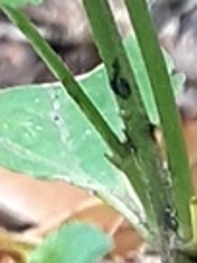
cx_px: 250
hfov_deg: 11.4
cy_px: 398
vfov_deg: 14.4
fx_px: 964
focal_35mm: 127
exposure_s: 1/50
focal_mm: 3.6
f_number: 1.9
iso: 80
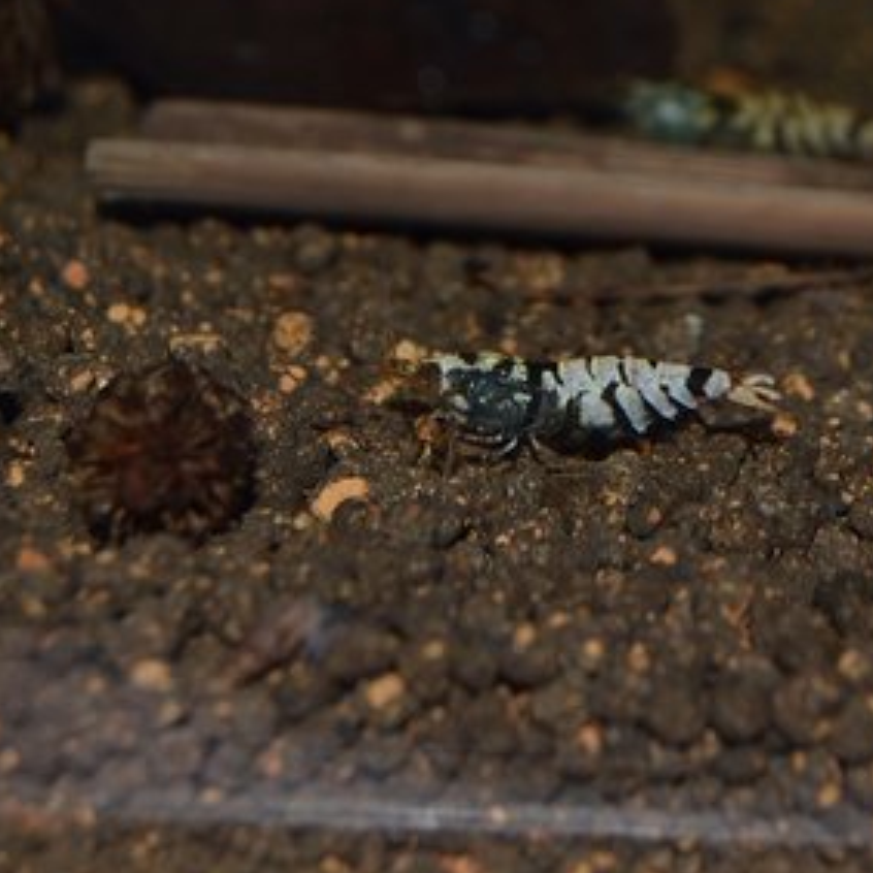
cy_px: 378
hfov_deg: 18.2
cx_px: 647
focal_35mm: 95
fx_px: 2711
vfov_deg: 18.3
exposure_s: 1/60
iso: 100
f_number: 8
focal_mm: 42
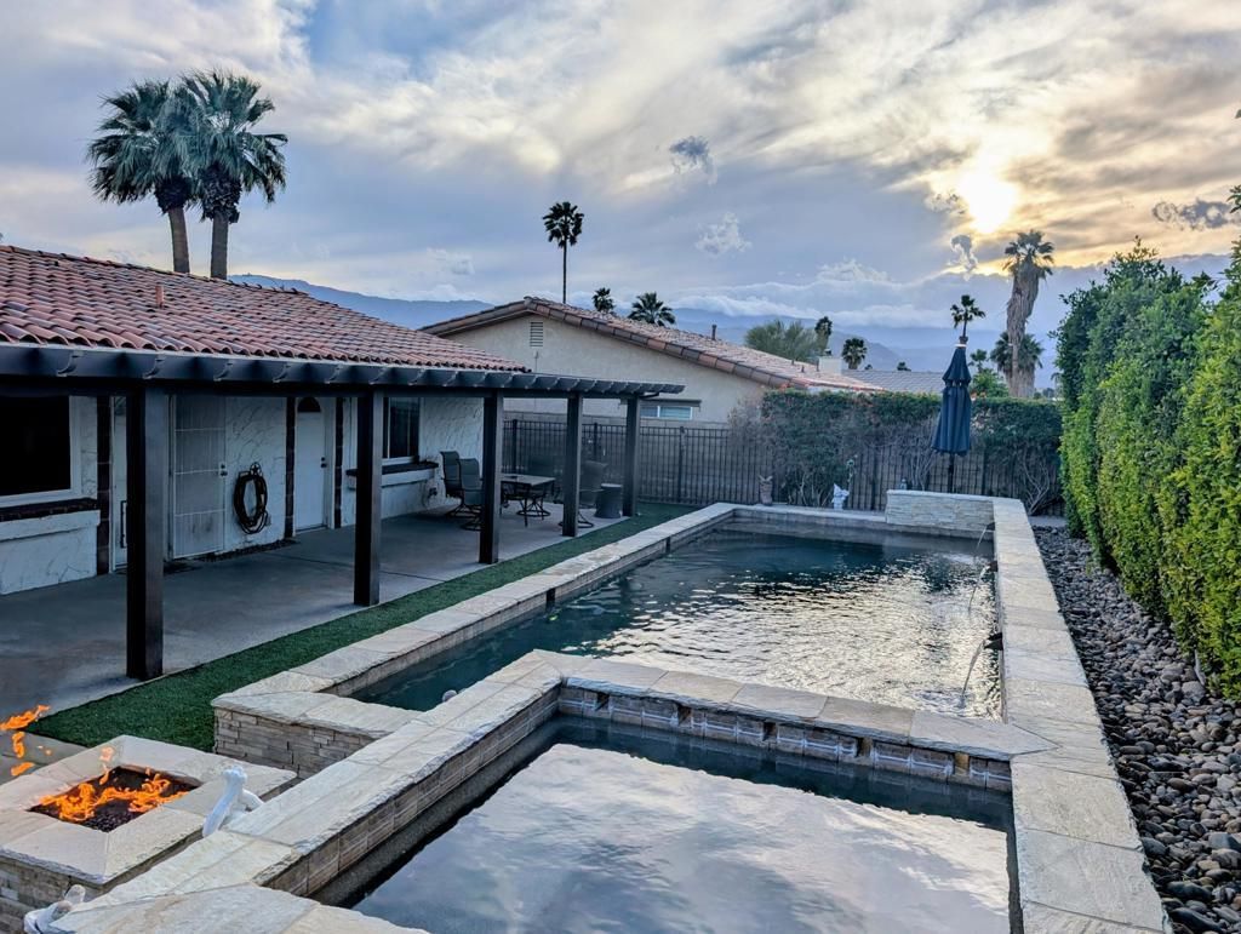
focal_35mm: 24
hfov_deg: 71.5
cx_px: 620
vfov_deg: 56.9
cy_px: 467
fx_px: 862
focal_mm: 6.9
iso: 15
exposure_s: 1/1869
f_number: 1.68
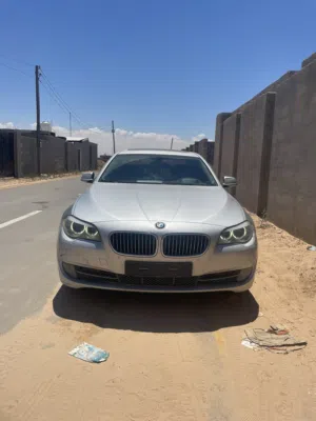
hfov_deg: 53.1
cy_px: 210
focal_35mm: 26
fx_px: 316
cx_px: 158
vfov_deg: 67.3
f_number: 1.6
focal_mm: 4.2
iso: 32
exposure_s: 1/8403
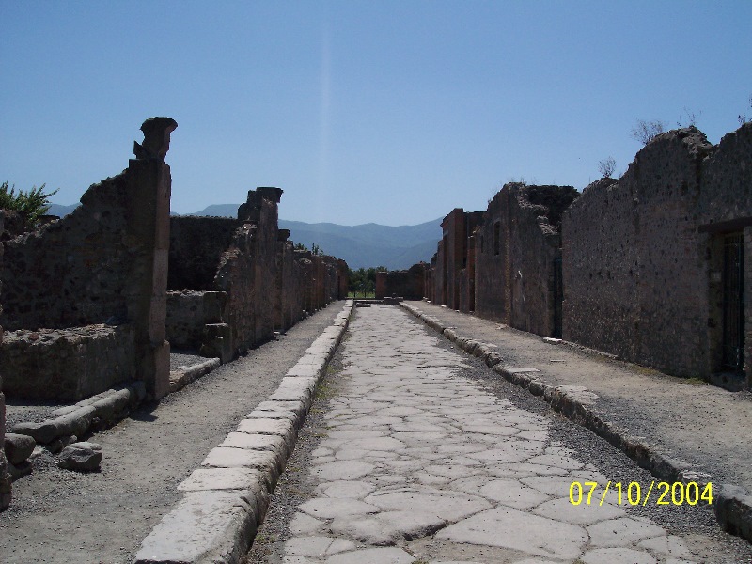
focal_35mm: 38
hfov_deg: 49.0
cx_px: 376
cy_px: 282
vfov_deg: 37.7
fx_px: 826
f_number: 4.8
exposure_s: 1/1000
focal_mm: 8
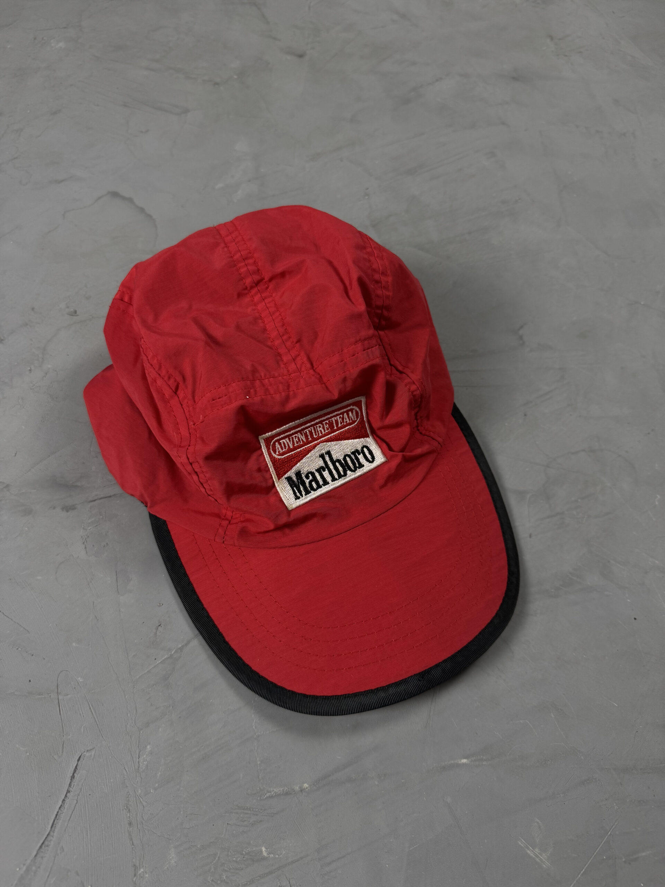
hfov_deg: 56.8
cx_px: 332
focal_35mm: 24
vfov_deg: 71.6
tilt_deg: -57.7
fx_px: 615
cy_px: 444
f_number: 1.78
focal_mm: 6.76
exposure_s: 1/60
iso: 125
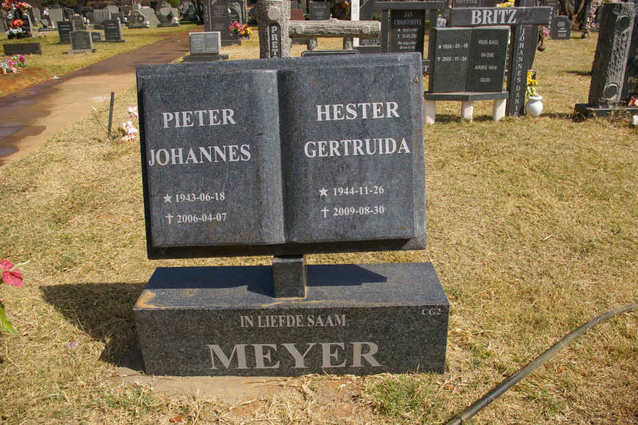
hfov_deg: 62.0
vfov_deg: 43.5
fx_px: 531
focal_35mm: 30
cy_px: 212
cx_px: 319
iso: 200
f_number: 8
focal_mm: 20
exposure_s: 1/350
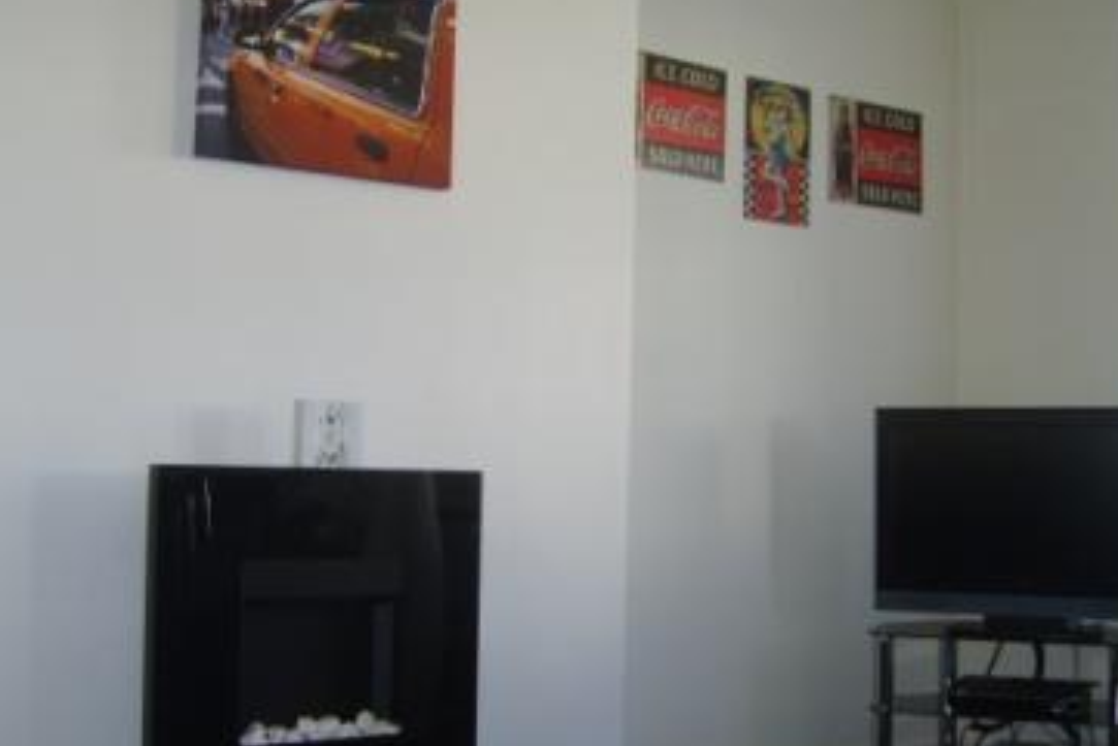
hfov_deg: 40.3
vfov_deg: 27.5
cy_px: 402
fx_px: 1522
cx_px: 567
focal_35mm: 49
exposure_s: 1/30
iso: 50
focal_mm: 7.8
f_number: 2.8
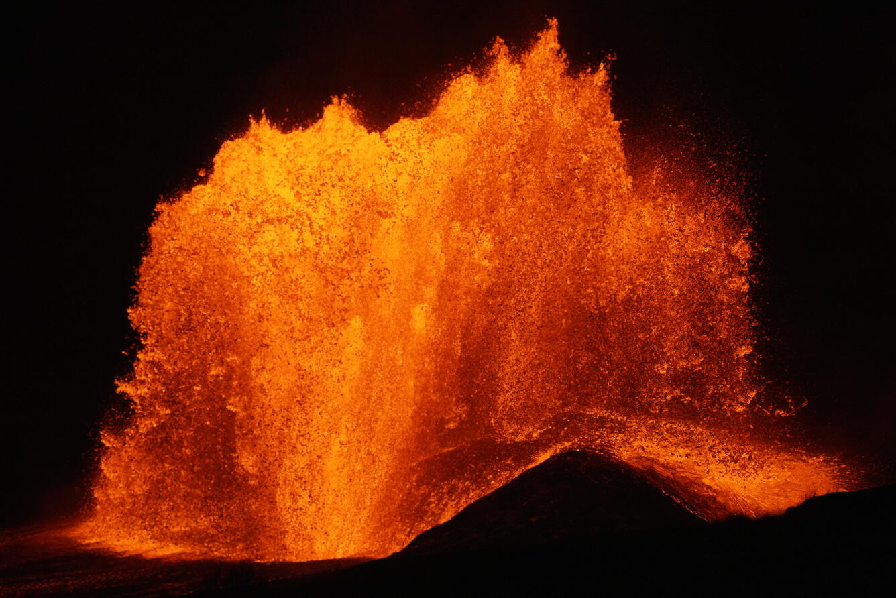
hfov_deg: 10.3
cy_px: 299
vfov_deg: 6.9
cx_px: 448
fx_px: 4980
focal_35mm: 200
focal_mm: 200
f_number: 9
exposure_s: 1/500
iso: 1250
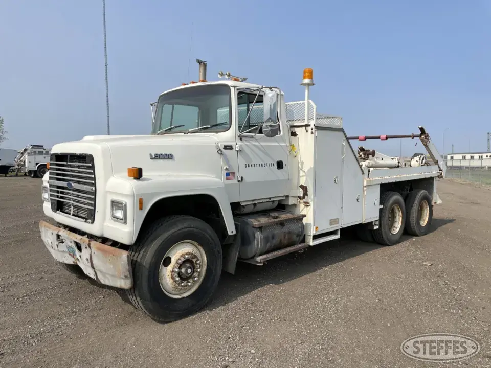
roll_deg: +0.8
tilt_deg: -3.1
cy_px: 184
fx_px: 369
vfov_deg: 53.1
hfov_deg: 67.3
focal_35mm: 26
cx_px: 246
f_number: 1.6
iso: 32
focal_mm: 4.2
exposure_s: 1/5291
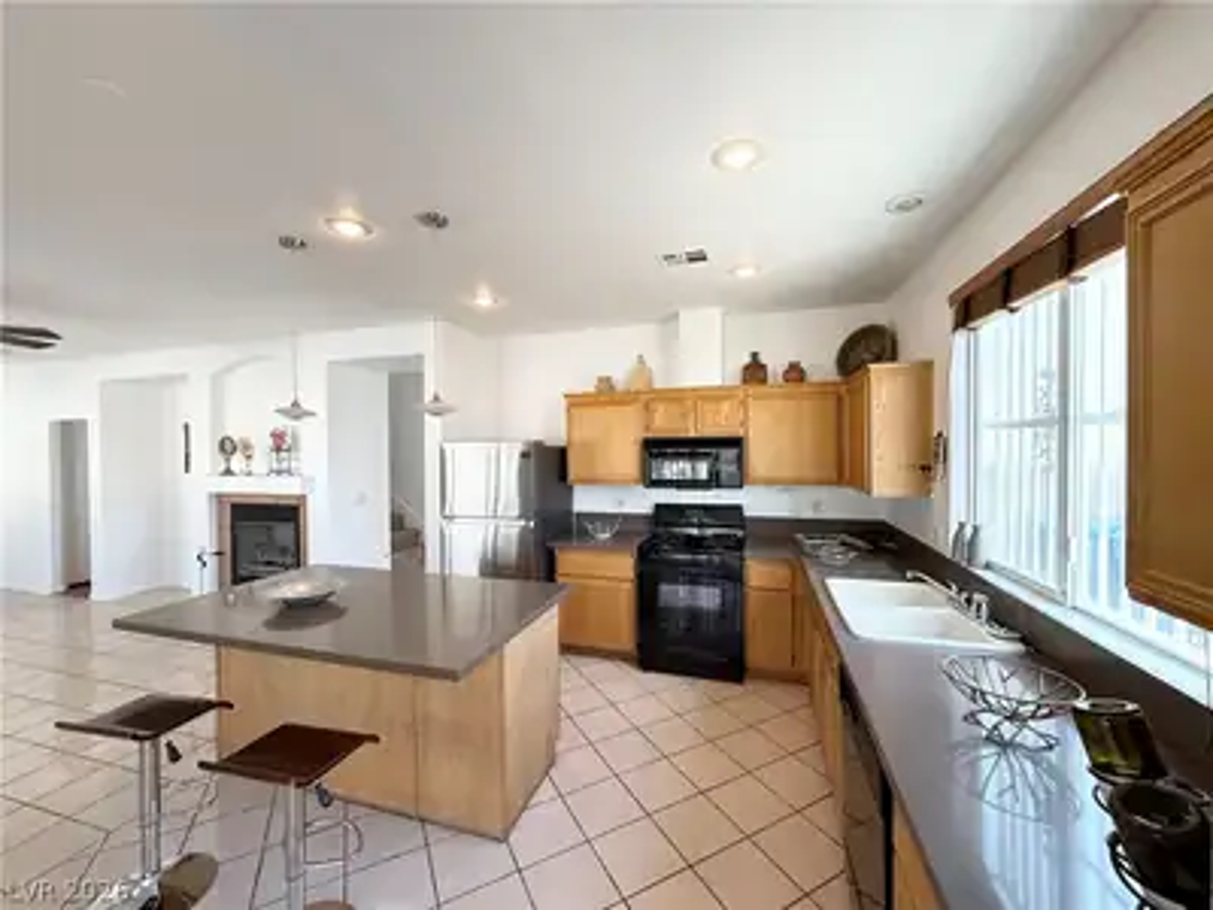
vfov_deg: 85.7
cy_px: 455
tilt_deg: -0.2
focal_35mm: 14
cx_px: 606
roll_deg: +0.3
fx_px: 491
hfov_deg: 102.1
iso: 160
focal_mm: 2.22
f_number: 2.2
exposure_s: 1/120
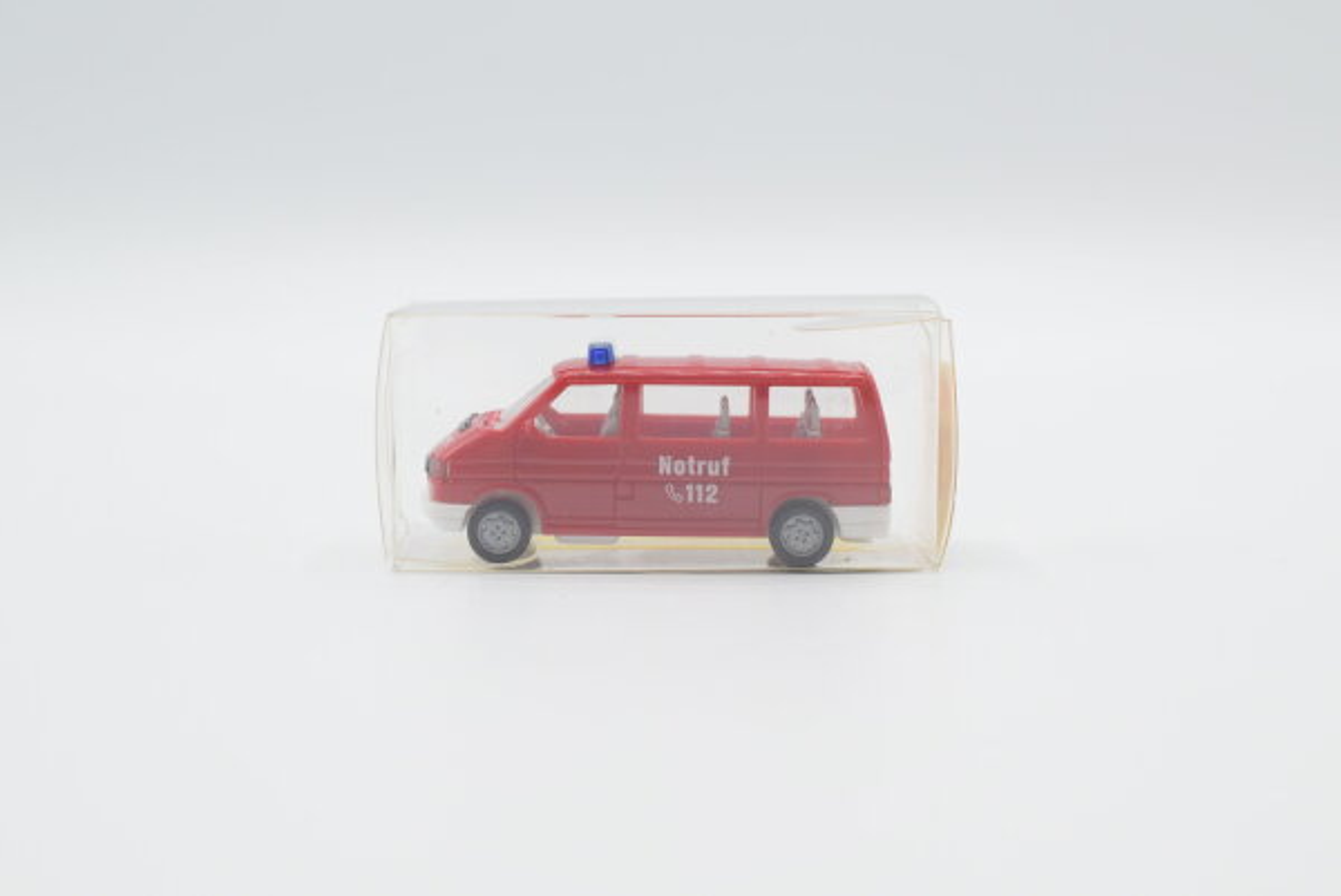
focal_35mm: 52
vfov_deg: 25.8
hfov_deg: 37.8
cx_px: 670
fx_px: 1957
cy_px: 448
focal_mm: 35
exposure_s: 1/200
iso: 400
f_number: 8
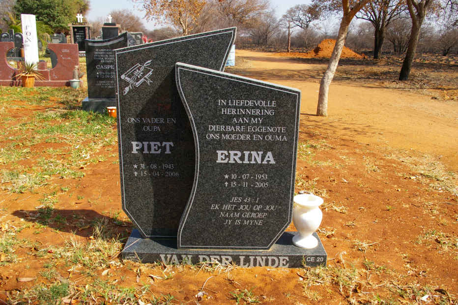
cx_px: 229
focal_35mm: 32
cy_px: 152
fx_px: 400
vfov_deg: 41.7
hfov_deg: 59.5
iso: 200
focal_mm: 21
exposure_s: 1/180
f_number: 9.5
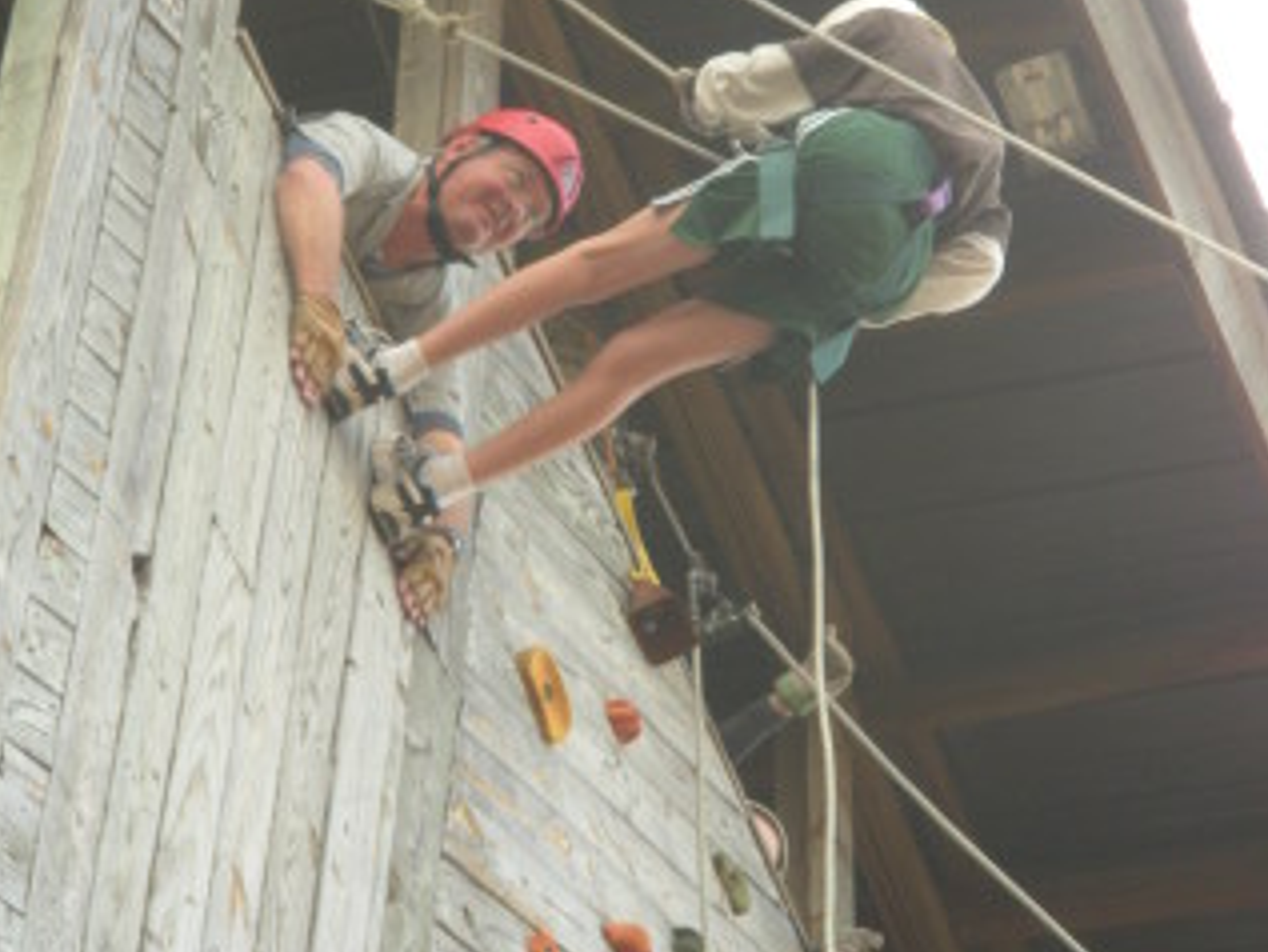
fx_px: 9491
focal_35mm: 259
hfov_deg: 7.6
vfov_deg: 5.7
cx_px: 640
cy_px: 220
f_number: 5.6
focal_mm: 31.5
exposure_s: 1/113
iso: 161
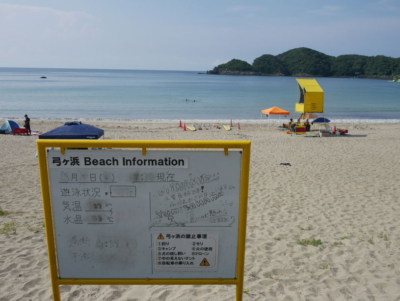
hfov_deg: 53.9
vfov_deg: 41.8
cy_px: 150
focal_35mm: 34
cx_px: 200
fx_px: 393
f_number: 5.6
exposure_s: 1/2000
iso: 200
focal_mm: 17
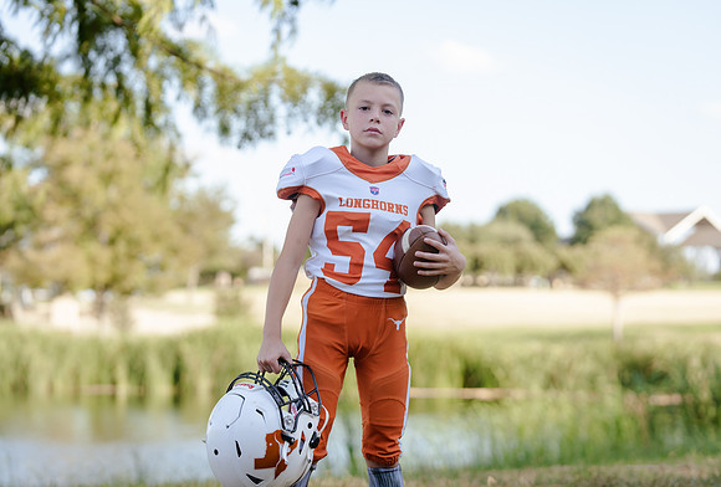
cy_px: 242
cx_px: 365
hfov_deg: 20.3
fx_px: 2009
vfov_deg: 13.8
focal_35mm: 100
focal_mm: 88
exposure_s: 1/320
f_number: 3.2
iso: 125
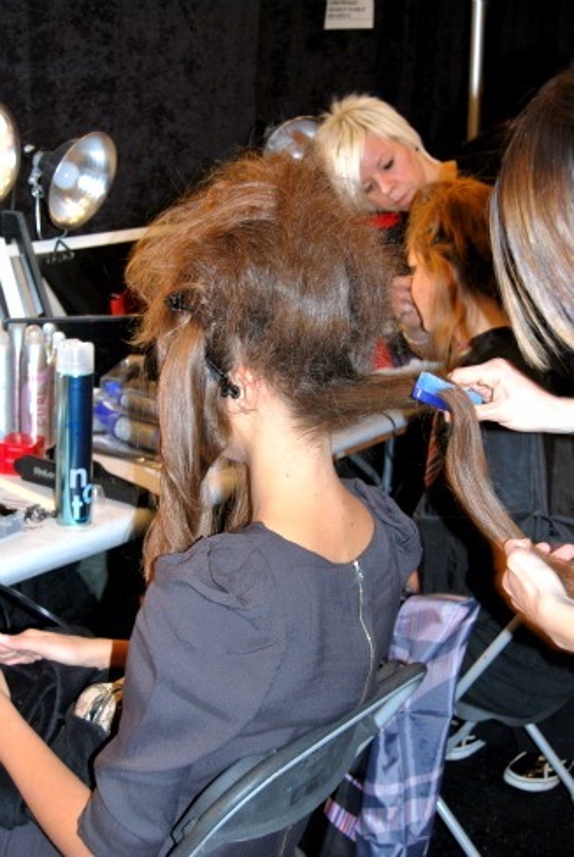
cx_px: 287
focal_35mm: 57
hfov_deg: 23.9
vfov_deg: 35.0
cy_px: 428
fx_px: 1358
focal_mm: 38
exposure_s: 1/60
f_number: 4.8
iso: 200
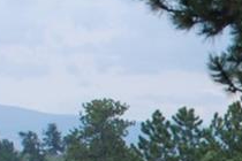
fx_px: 1539
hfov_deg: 8.5
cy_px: 258
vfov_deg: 5.9
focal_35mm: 229
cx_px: 481
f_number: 6.3
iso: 200
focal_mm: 20
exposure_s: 1/125
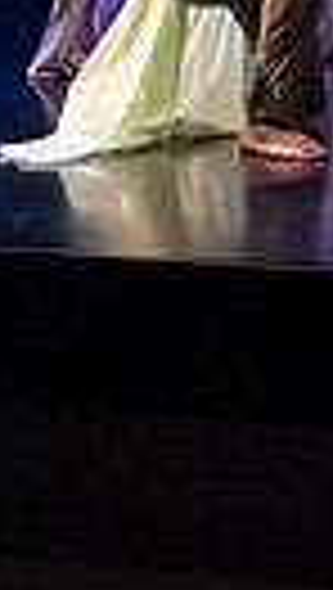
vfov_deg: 9.1
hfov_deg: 5.0
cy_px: -235
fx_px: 3646
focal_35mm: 233
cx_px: 860
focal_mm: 40
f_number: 4.5
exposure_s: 1/400
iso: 6400
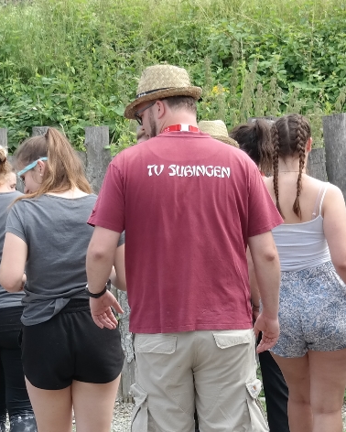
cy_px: 261
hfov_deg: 8.7
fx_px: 2277
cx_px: 133
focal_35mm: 178
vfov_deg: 10.8
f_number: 5
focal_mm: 37
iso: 100
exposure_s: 1/160
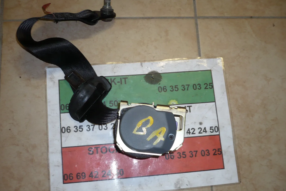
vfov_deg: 35.9
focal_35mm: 37
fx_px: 294
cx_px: 141
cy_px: 105
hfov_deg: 51.9
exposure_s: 1/30
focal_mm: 5.8
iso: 100
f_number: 2.8
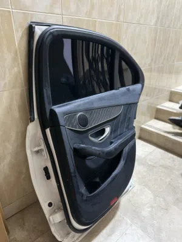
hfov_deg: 56.8
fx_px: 168
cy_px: 121
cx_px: 91
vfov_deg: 71.6
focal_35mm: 24
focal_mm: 6.86
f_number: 1.78
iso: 800
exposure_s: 1/33
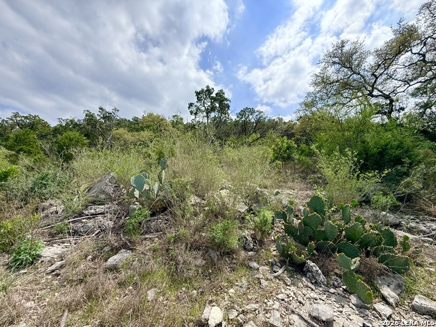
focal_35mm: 14
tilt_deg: +7.4
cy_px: 164
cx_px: 218
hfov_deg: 102.1
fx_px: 176
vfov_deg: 85.7
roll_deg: +0.2
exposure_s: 1/1698
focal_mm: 2.22
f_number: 2.2
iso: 64
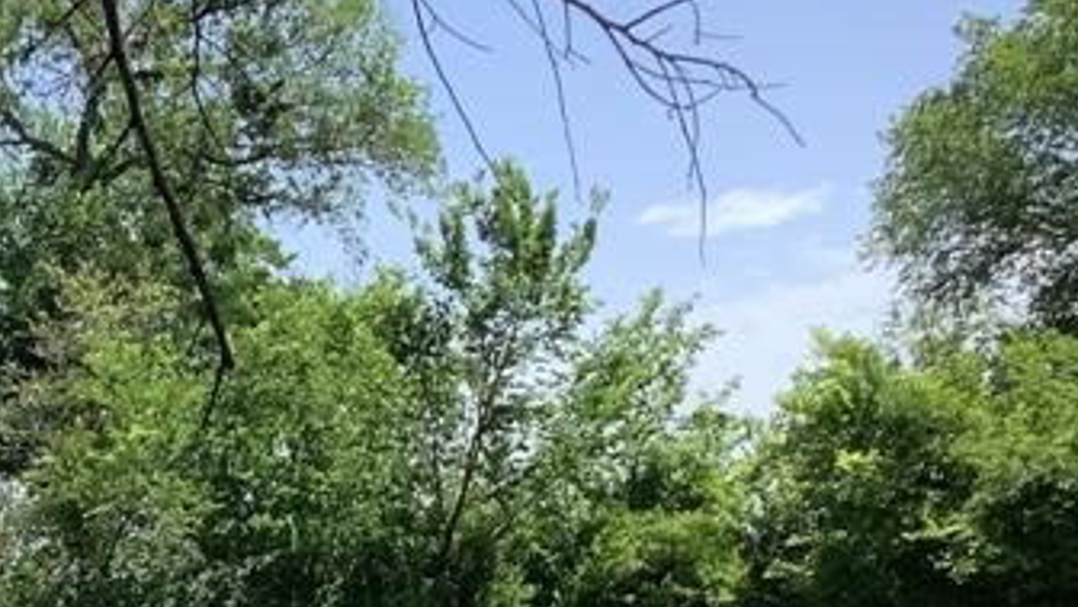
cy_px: 1098
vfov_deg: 11.0
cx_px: -359
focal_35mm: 103
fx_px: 2944
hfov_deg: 19.1
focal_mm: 3.3
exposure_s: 1/727
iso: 25
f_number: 2.4
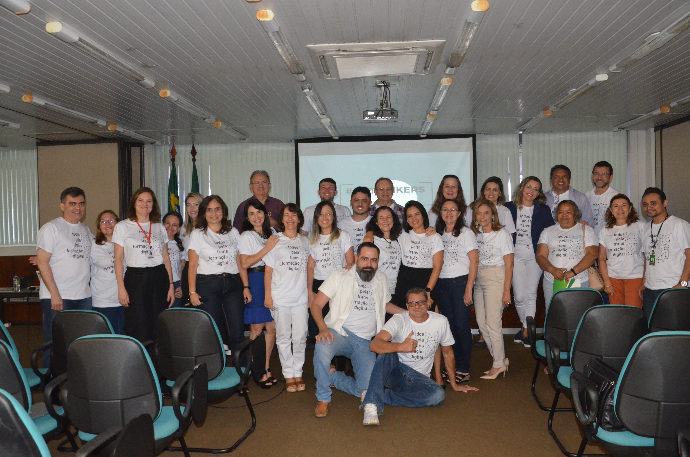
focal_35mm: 33
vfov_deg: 39.8
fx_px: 631
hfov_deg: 57.3
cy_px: 228
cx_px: 345
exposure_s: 1/60
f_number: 7.1
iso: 3200
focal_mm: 22
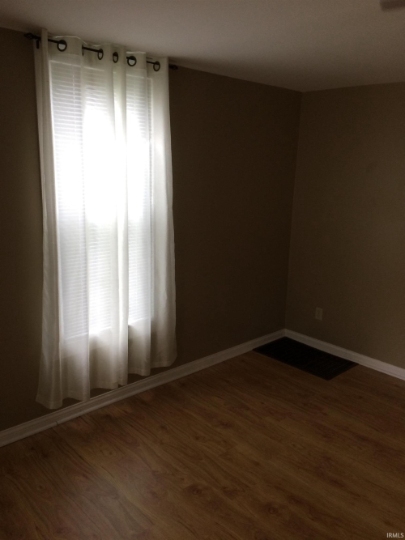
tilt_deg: -16.5
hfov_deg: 48.2
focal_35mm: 29
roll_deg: -0.8
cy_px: 270
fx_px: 453
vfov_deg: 61.7
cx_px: 202
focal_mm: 4.15
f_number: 2.2
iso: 80
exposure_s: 1/30
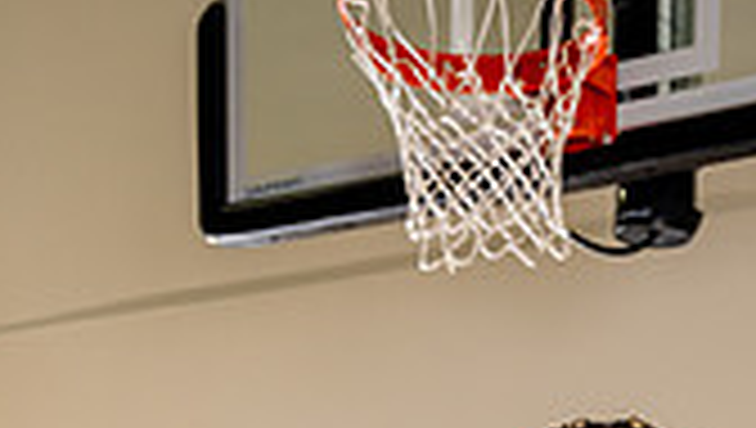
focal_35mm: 109
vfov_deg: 9.9
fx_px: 2188
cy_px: 1009
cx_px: 540
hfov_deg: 19.5
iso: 640
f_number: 5.6
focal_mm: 38.9
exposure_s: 1/200
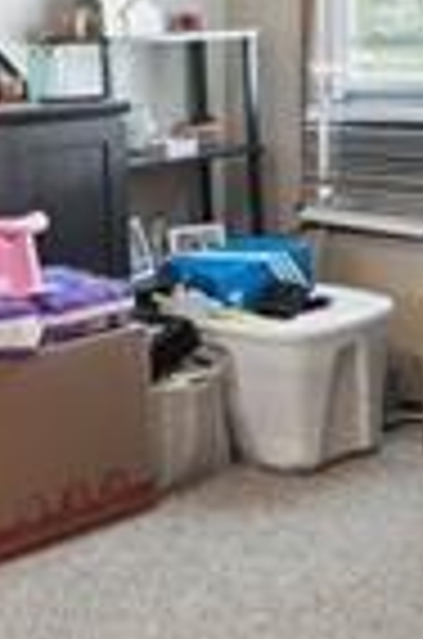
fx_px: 1399
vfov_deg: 24.6
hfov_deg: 17.2
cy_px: 7
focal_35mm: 79
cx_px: 243
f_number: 11
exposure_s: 1/2.5
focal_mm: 14
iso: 50
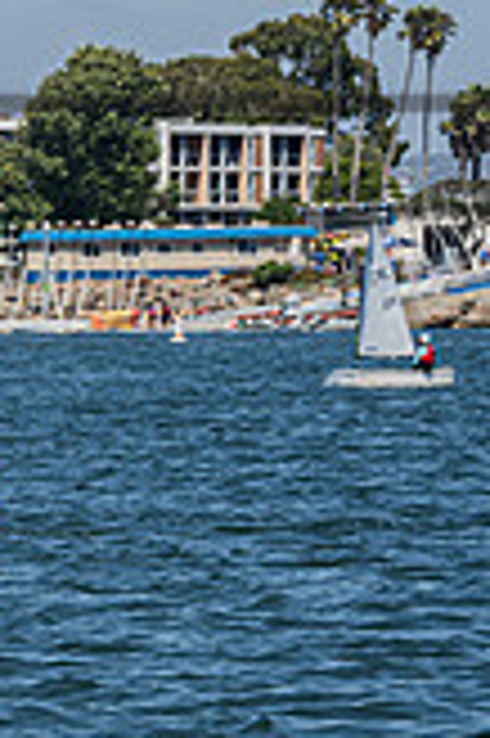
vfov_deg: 4.5
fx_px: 9349
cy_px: 317
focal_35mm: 457
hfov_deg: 3.0
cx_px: -722
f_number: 6.7
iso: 250
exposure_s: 1/1600
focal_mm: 115
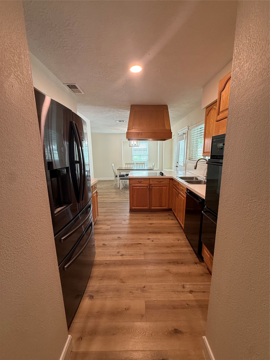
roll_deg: -1.0
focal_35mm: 14
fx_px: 146
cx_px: 135
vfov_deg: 102.1
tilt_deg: -7.4
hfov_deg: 85.7
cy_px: 180
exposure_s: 1/60
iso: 200
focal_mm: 2.22
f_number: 2.2
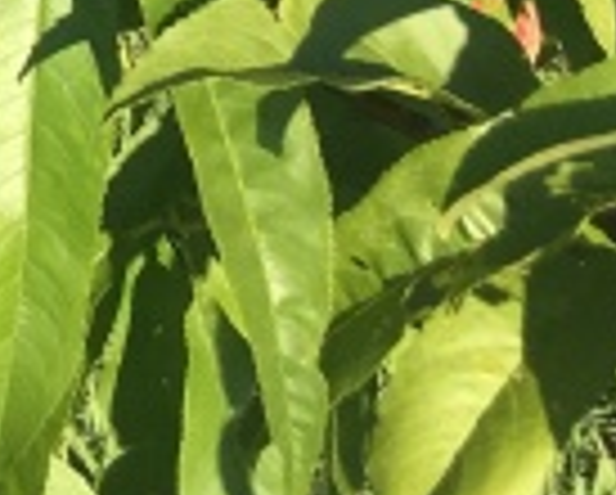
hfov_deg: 10.2
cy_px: -1051
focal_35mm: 176
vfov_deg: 7.6
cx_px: -580
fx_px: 3213
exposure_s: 1/950
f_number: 2.2
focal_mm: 4.15
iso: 25
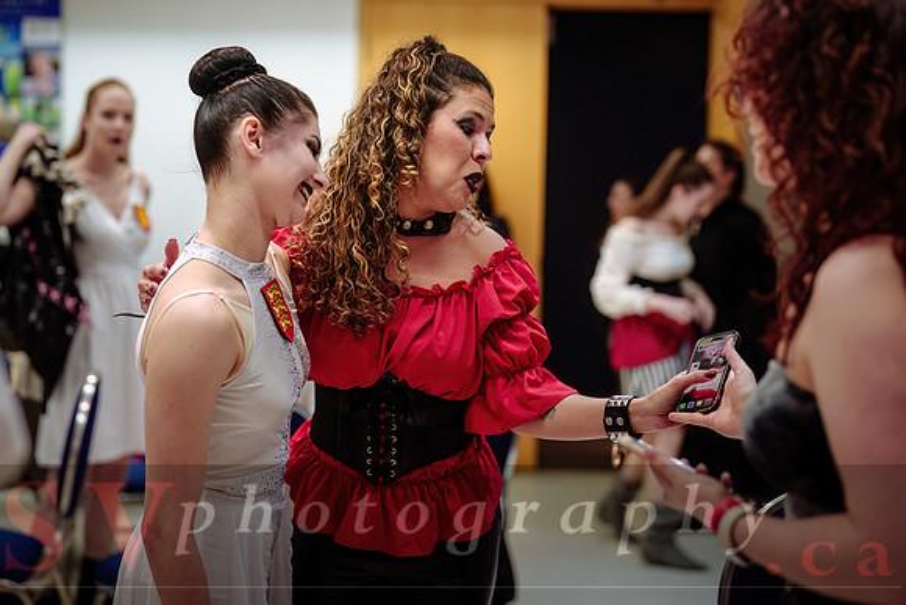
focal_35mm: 55
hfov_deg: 36.0
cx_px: 405
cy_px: 270
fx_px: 1392
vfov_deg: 24.5
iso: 800
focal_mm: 50
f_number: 1.8
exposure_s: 1/400
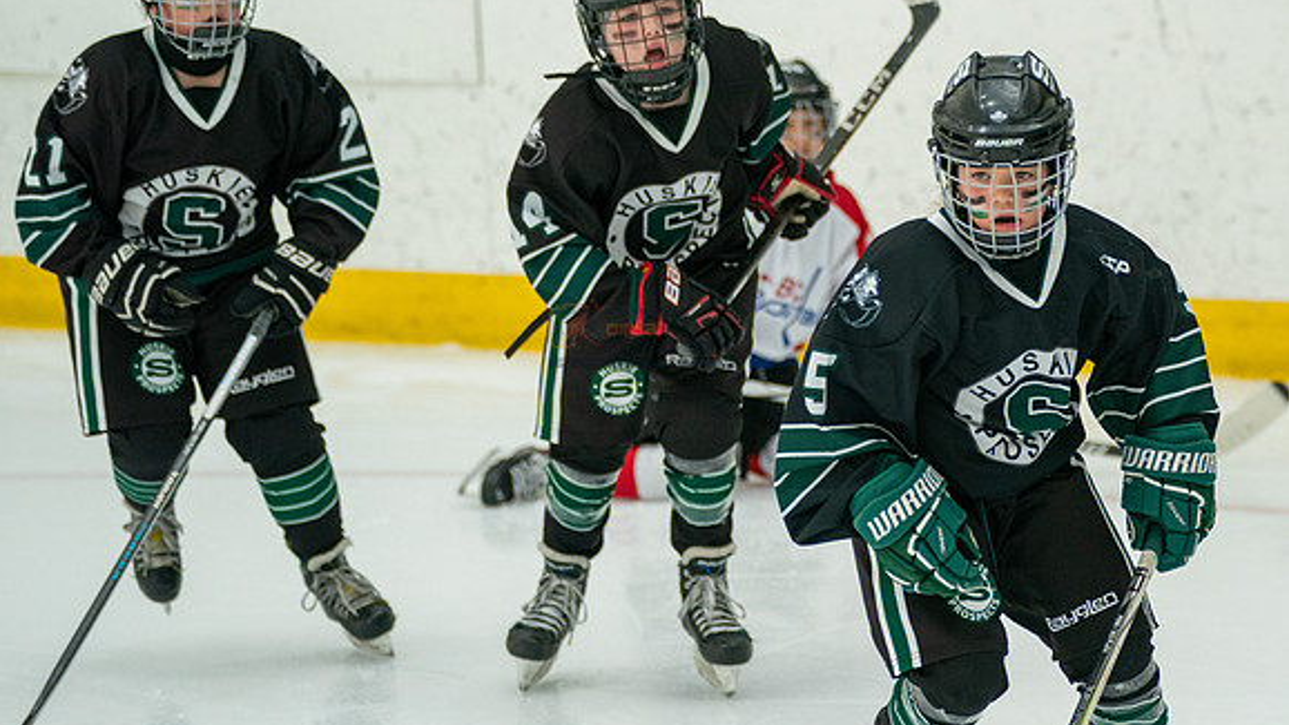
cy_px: 372
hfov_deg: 8.2
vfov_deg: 4.6
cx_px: 920
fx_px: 9022
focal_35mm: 264
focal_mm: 176
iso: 1600
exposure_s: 1/2500
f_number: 3.5
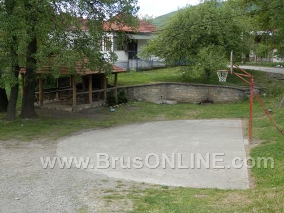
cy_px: 106
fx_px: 369
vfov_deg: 32.2
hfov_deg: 42.1
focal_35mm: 45
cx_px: 142
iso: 125
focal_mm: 8
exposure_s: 1/500
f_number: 3.8
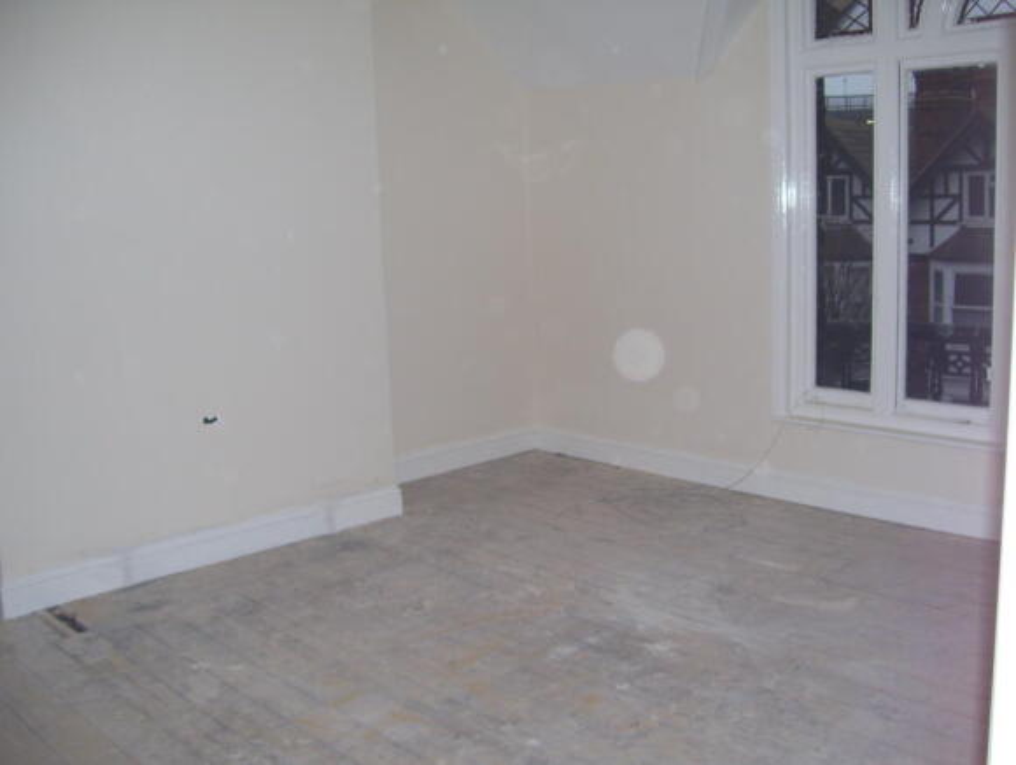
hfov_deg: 51.3
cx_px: 508
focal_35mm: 36
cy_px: 382
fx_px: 1058
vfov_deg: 39.8
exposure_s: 1/60
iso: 100
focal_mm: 6
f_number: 2.7
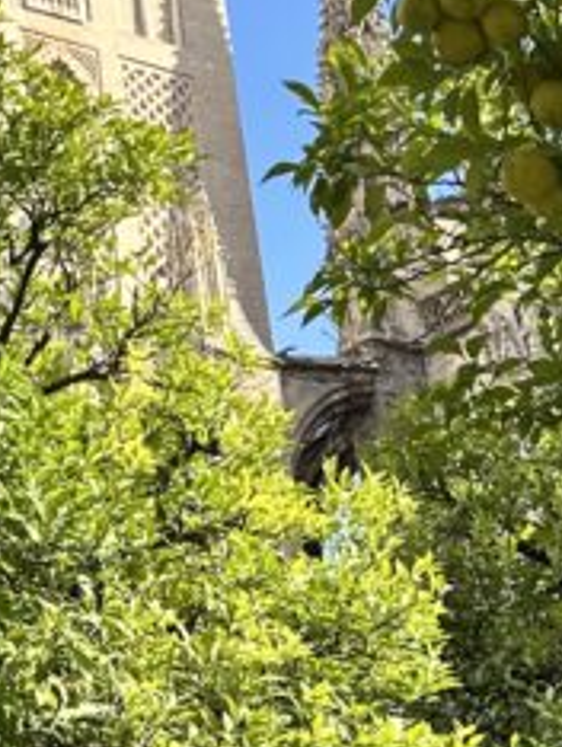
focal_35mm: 105
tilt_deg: +39.5
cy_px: -383
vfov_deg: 16.9
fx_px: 2269
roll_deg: +4.6
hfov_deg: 14.0
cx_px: 57
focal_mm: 6.86
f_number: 1.78
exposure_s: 1/1751
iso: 80
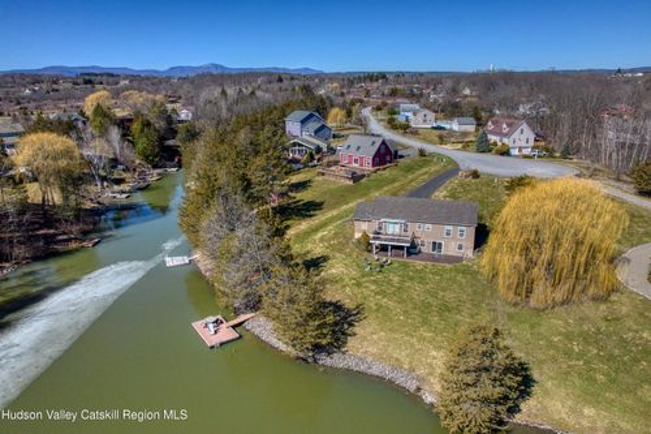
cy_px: 217
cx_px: 326
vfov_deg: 57.2
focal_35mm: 22
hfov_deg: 78.6
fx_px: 398
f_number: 2.8
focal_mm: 8.38
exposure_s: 1/1600
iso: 310
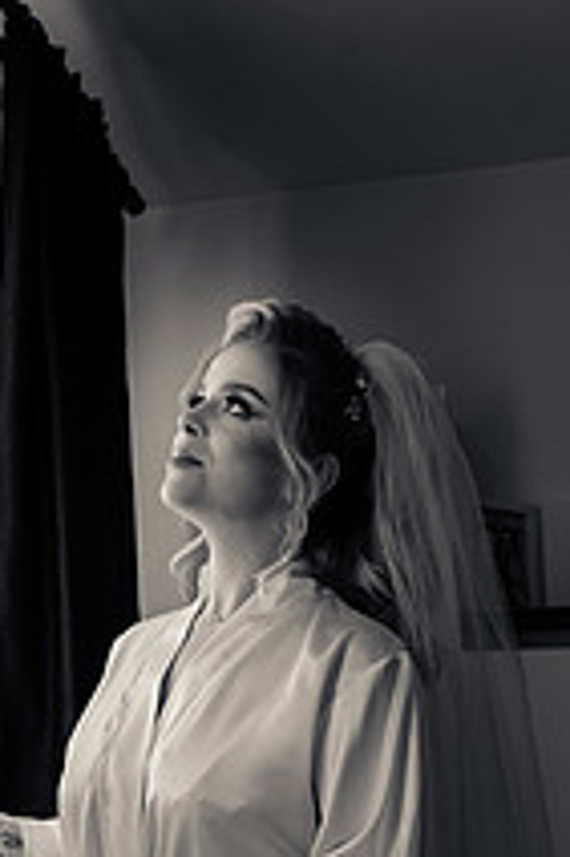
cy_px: 578
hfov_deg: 19.4
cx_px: 4
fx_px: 1618
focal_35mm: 68
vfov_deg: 29.5
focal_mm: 32
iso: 320
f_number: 6.3
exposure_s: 1/250
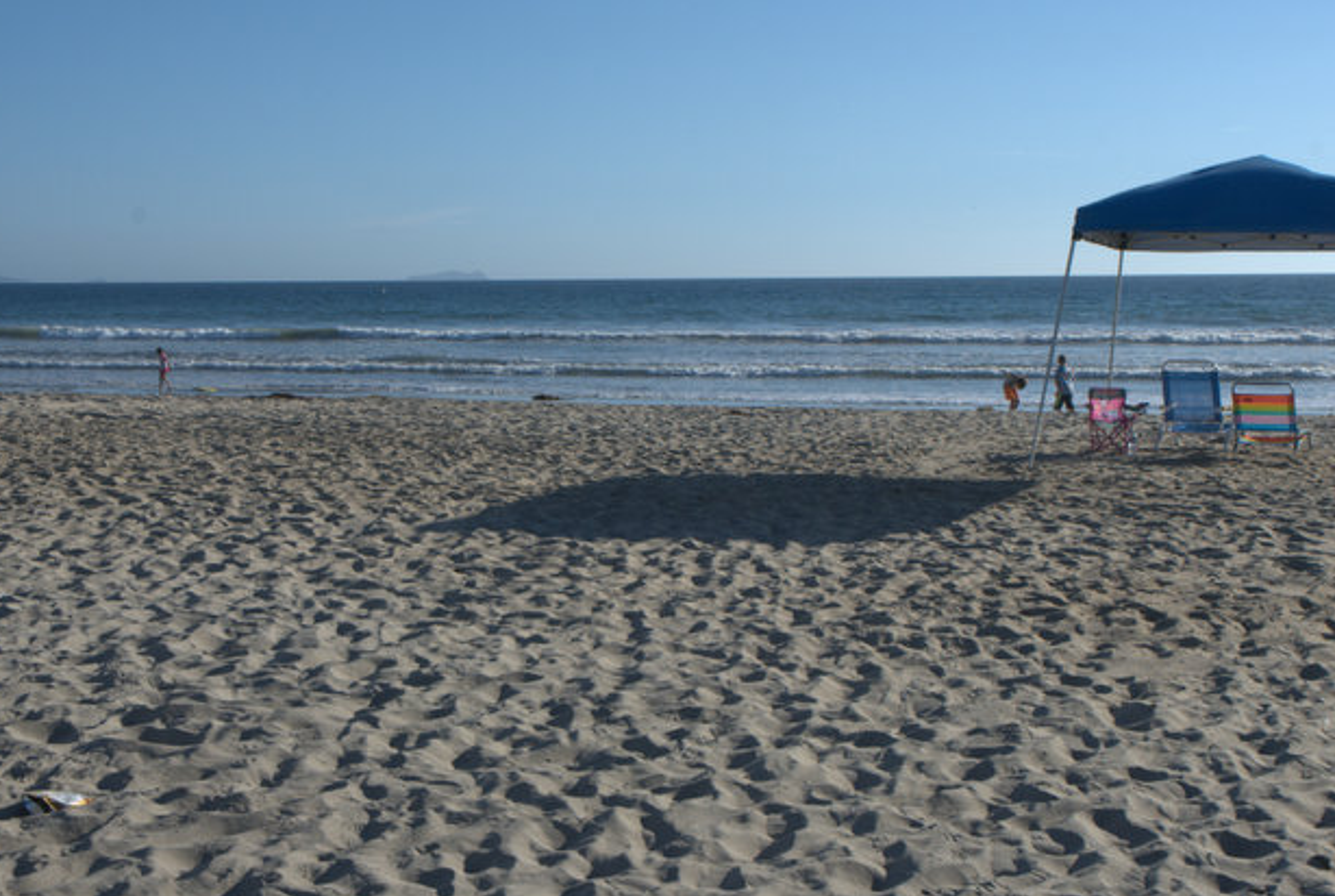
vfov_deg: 23.9
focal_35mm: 57
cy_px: 320
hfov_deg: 35.1
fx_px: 2105
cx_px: 768
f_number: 13
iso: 100
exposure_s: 1/160
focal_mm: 29
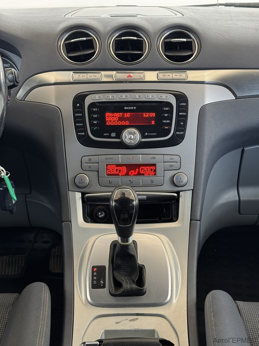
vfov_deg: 39.7
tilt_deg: -25.6
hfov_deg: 30.3
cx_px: 130
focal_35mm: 48
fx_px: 479
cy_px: 173
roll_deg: +0.1
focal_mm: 6.76
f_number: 1.78
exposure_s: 1/50
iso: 200
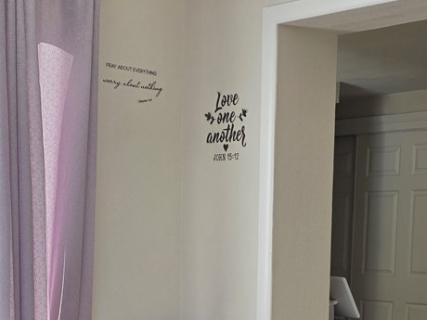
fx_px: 987
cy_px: 342
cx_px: 201
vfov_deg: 17.8
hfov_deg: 24.4
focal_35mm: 80
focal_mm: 6.3
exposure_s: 1/120
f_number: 1.7
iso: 20
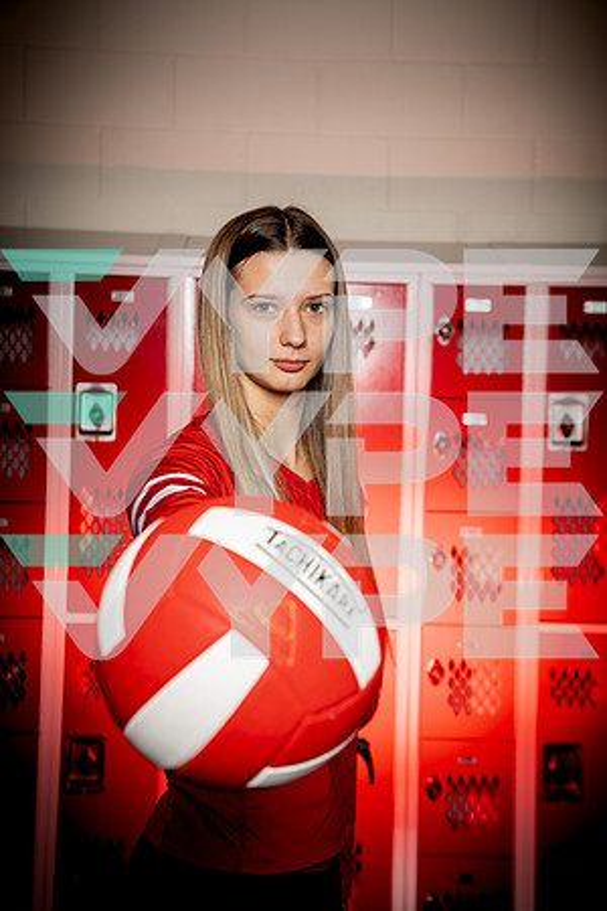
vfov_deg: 35.1
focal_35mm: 57
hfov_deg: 23.8
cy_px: 456
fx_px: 1442
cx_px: 304
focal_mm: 57
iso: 400
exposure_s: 1/250
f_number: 5
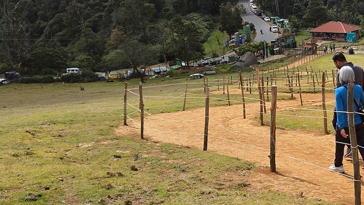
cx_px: 284
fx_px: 531
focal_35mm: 55
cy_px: 112
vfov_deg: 21.8
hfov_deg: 36.7
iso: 80
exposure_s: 1/6839
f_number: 1.8
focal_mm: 5.4
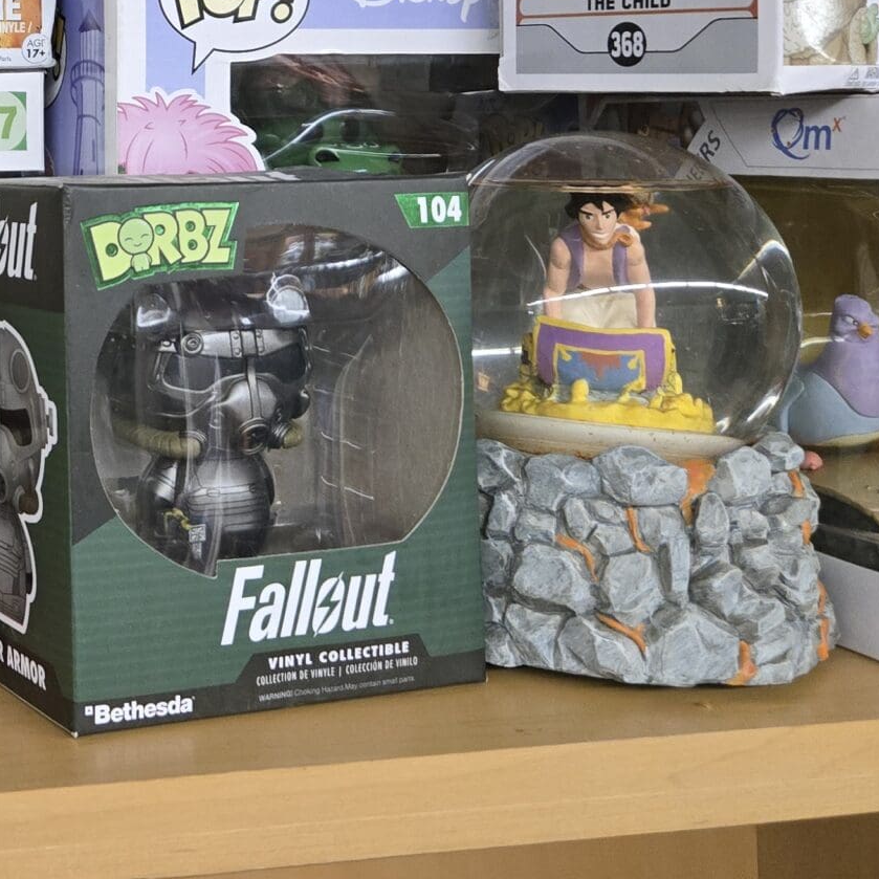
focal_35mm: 62
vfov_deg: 27.0
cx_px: -155
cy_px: 125
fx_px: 1781
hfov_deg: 25.2
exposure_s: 1/120
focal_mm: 5.4
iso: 1000
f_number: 1.8
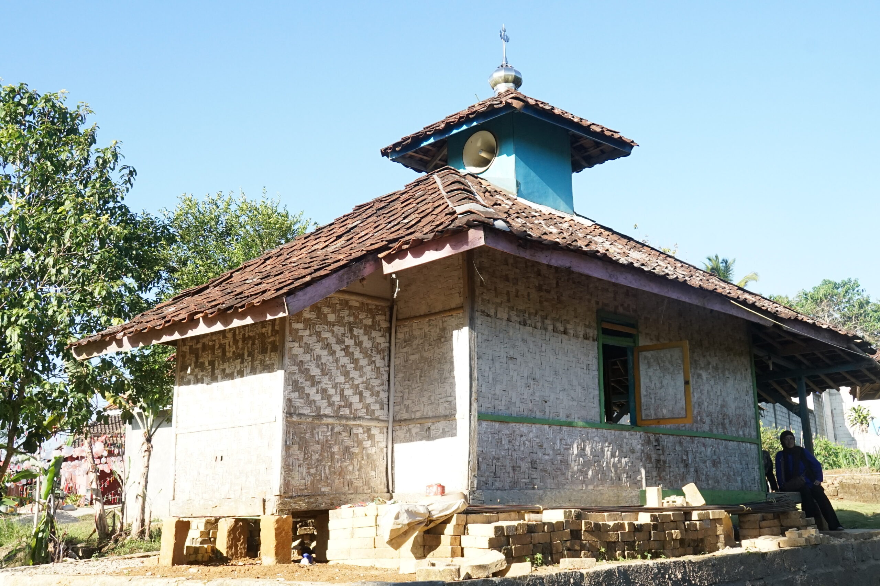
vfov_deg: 35.9
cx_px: 440
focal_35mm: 37
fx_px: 904
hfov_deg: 51.9
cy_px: 293
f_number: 8
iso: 1250
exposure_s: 1/800
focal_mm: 25
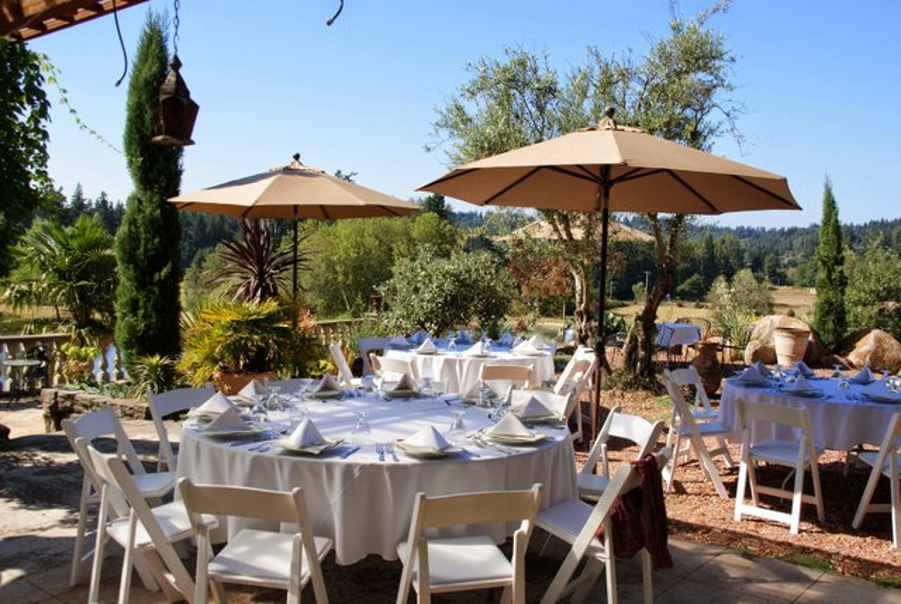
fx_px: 827
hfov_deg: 57.1
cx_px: 450
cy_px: 302
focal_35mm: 33
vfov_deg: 40.1
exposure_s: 1/125
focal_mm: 22
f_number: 10
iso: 100
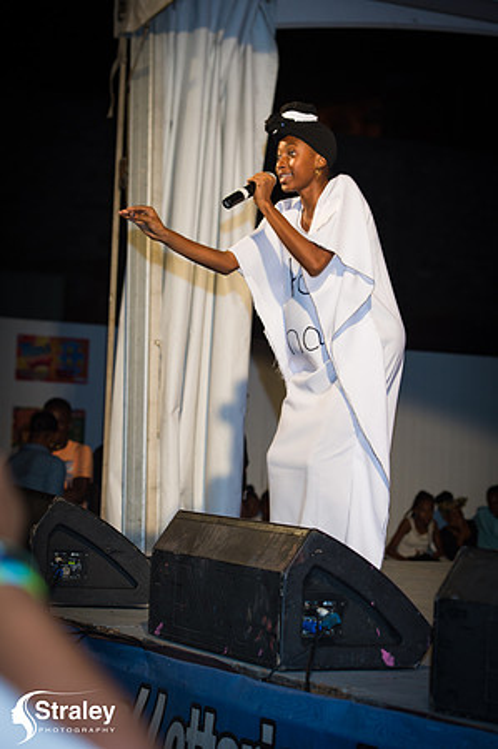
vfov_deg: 22.2
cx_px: 249
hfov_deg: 14.8
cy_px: 374
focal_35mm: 92
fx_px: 1913
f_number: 5.6
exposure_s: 1/160
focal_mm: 92
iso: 1600
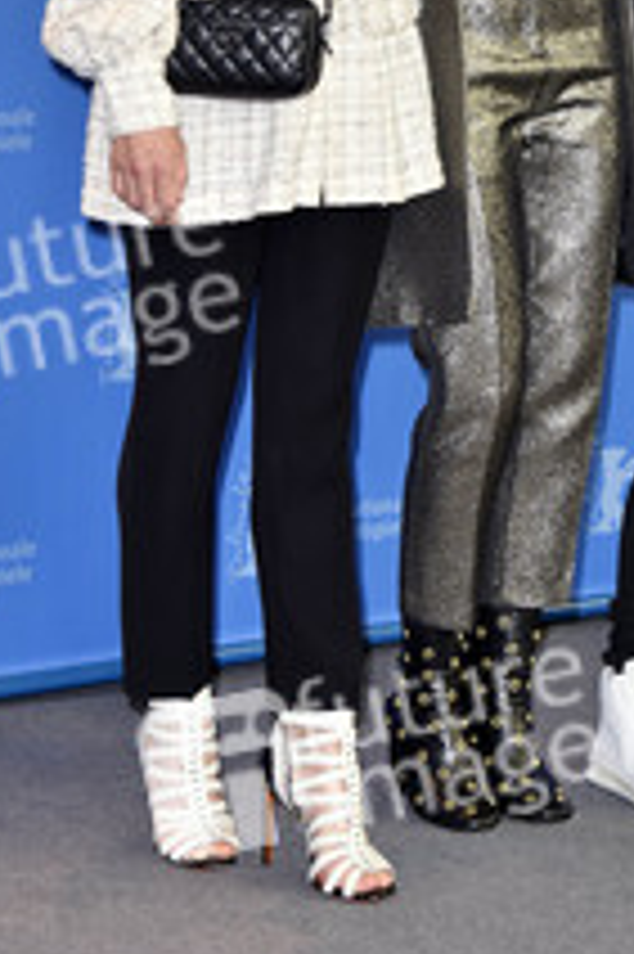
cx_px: 499
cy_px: 81
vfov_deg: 14.9
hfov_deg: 10.0
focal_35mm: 136
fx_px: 3598
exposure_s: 1/125
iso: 800
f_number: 5.6
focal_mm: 72
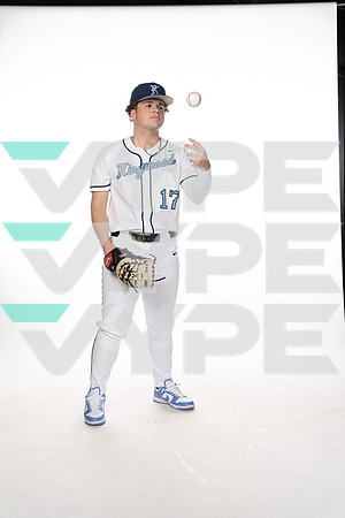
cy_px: 259
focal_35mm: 50
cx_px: 172
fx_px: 719
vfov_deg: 39.6
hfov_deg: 27.0
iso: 400
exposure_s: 1/250
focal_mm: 50
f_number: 6.3
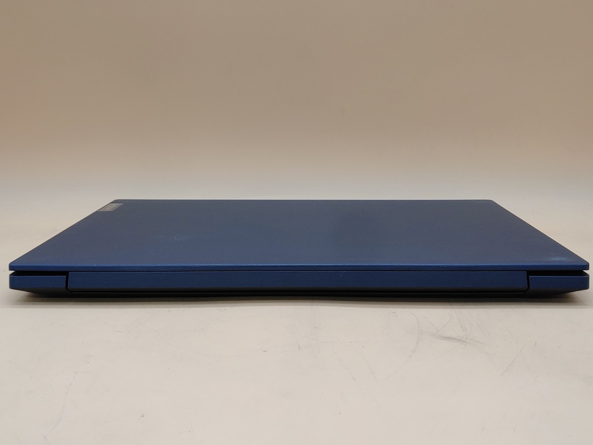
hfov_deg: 49.0
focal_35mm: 38
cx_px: 297
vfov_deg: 37.7
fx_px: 651
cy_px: 225
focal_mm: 4.36
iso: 50
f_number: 1.8
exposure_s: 1/120
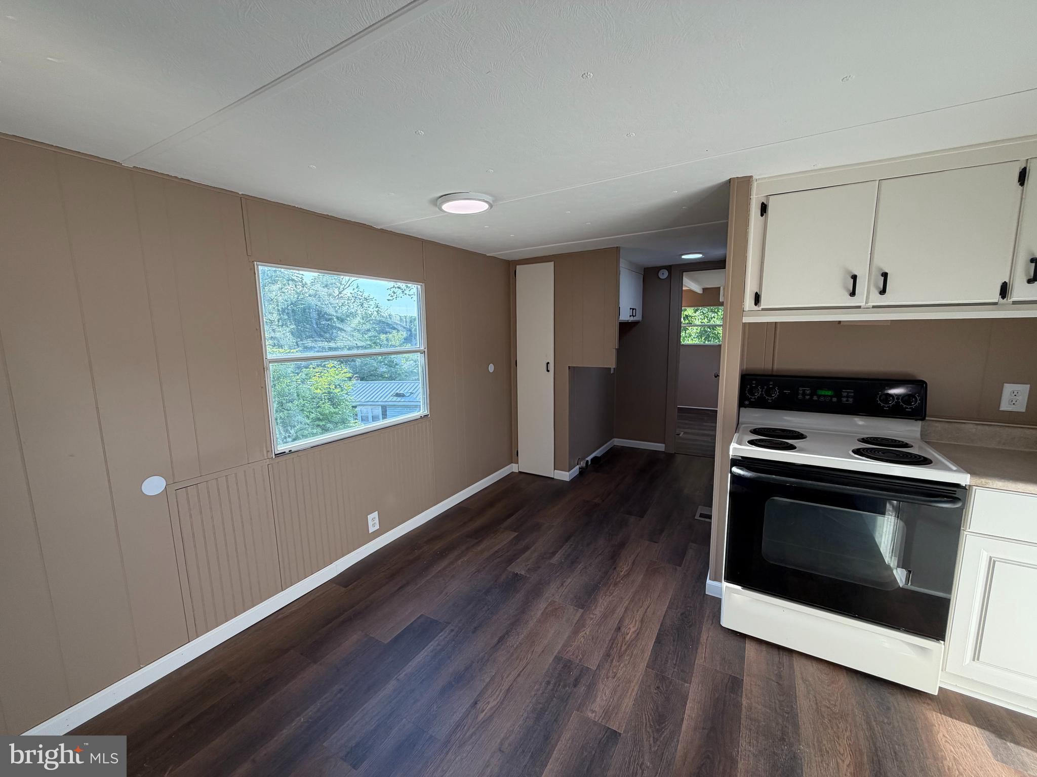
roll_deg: +1.6
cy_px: 388
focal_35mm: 14
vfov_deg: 85.7
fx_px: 419
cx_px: 518
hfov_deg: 102.1
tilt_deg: -8.5
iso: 80
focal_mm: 2.22
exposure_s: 1/120
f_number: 2.2
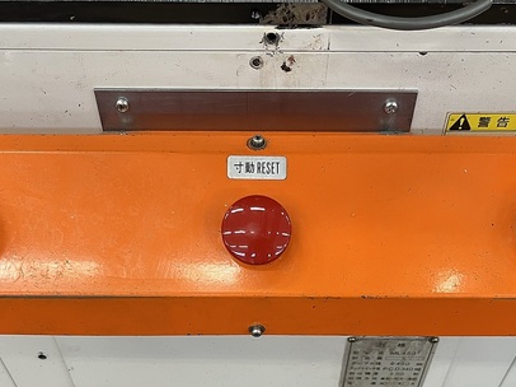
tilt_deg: -50.6
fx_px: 611
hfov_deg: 45.8
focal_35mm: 41
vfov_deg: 34.5
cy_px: 280
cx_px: 266
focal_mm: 5.1
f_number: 1.6
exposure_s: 1/50
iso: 100
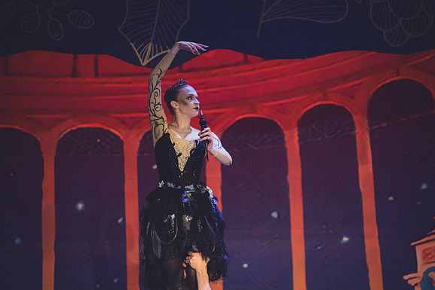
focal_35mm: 171
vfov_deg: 8.0
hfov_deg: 12.0
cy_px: 145
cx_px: 218
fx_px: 2067
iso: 11400
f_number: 2.8
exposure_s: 1/320
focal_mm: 170
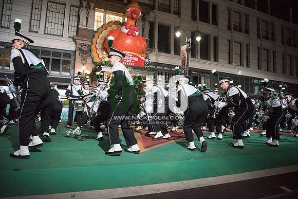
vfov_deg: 53.2
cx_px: 149
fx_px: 199
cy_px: 100
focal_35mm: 24
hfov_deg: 73.7
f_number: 2.8
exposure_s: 1/3200
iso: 8000
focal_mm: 24
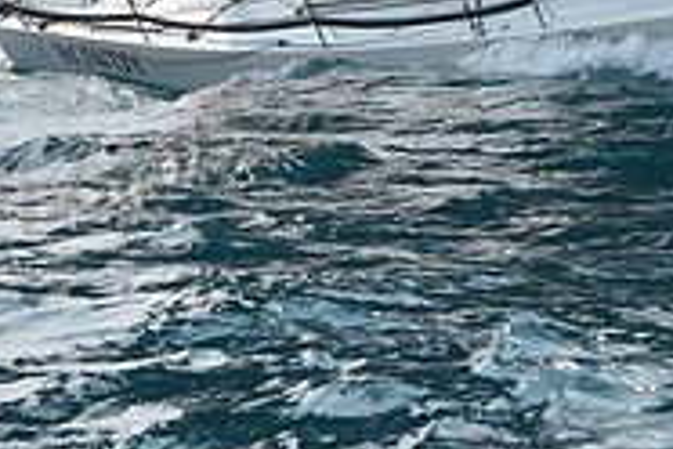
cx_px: 662
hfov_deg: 9.4
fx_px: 4075
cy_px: -89
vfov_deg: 6.3
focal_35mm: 218
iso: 250
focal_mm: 70
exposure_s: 1/800
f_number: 9
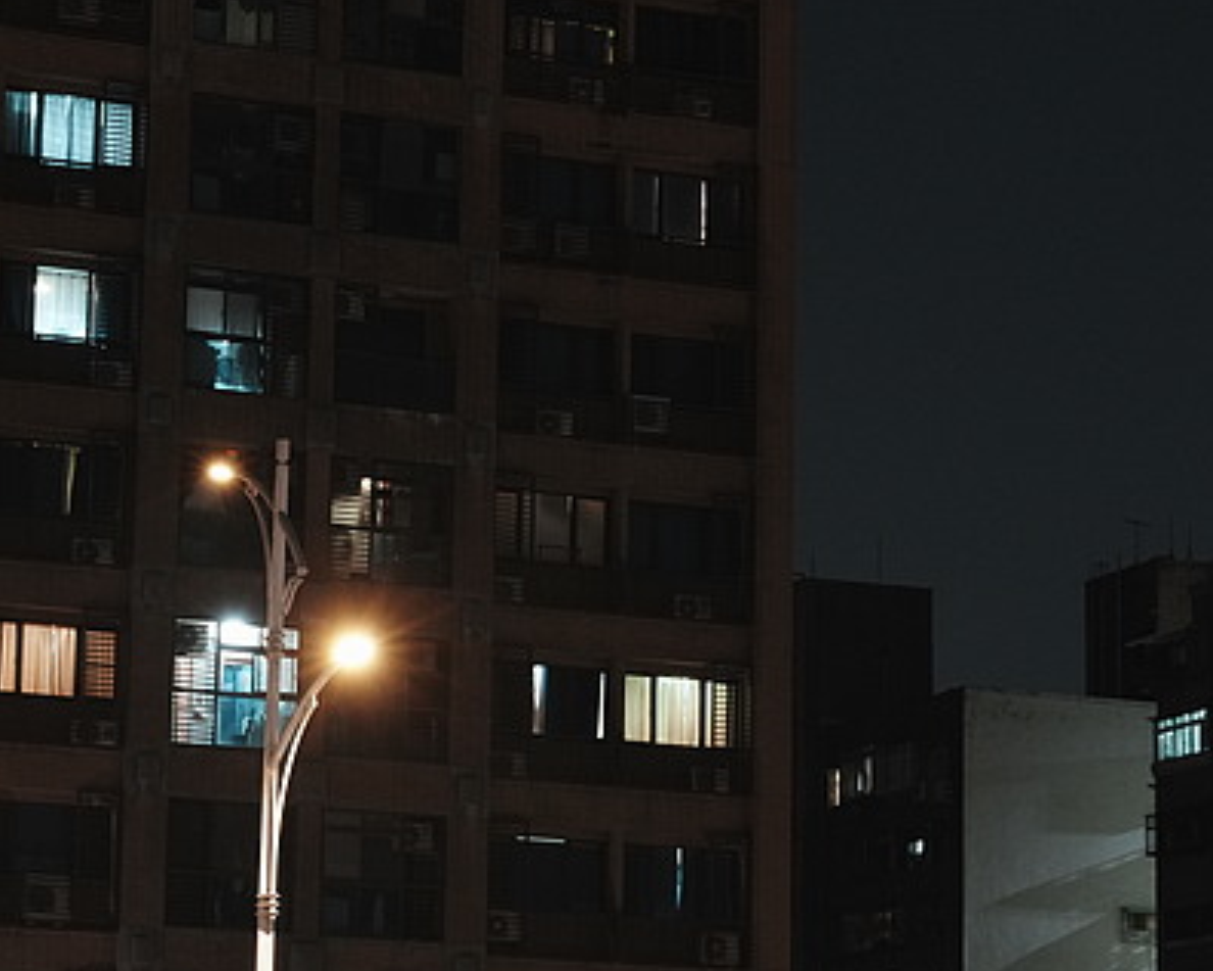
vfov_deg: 13.9
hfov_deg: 17.2
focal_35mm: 111
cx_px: 358
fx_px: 3986
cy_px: 656
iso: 2500
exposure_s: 1/3
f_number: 8
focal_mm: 60
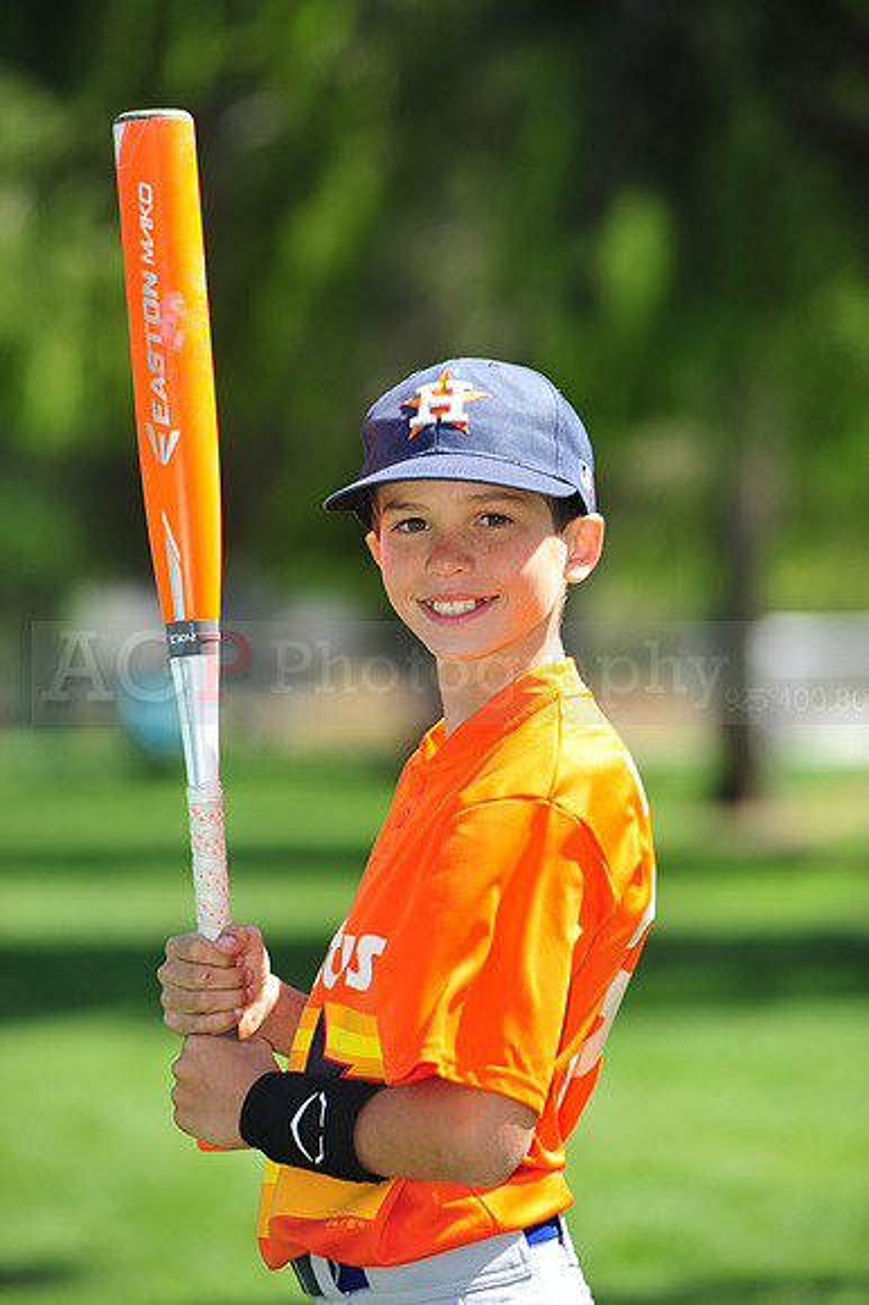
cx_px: 434
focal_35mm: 175
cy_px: 652
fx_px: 6344
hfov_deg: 7.8
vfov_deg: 11.8
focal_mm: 175
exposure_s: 1/800
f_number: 4.5
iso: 200
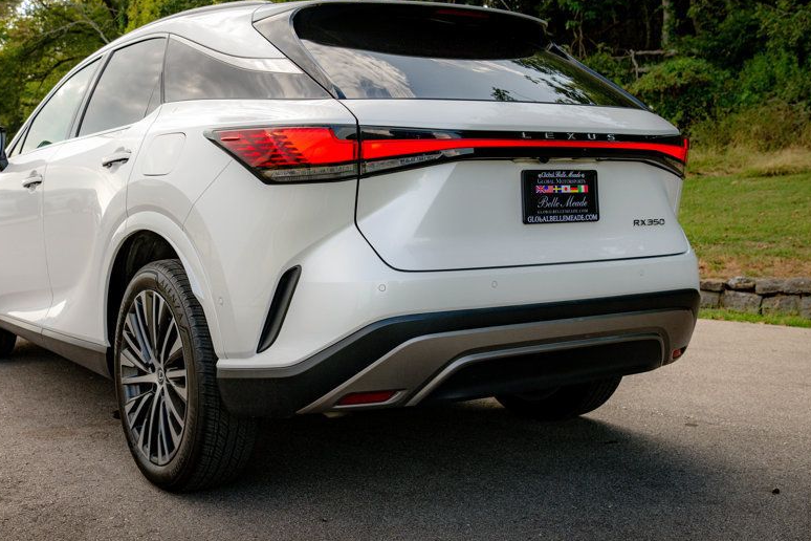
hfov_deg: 43.3
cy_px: 229
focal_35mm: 45
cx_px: 305
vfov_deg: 29.8
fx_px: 1014
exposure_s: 1/500
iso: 500
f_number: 6.3
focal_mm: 34
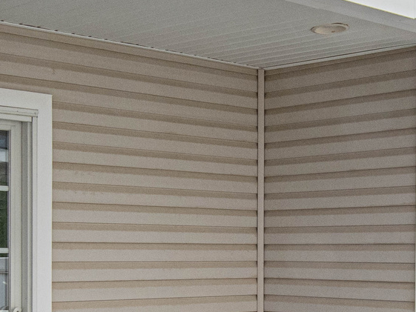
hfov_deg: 23.7
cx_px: 278
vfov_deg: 17.7
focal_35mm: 82
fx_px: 986
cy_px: 277
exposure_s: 1/80
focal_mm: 14
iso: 640
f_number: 9
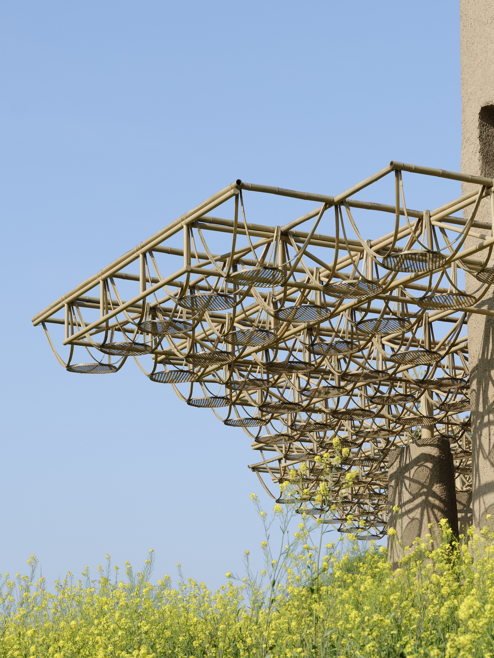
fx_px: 1637
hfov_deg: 17.1
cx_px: 303
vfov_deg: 22.7
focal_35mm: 86
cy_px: 374
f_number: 8
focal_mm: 88.3
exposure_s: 1/340
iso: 160
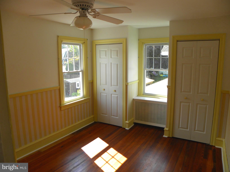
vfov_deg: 53.1
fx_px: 173
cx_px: 115
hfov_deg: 67.3
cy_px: 86
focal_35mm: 26
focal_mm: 4.6
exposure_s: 1/89.7
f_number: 3.2
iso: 64
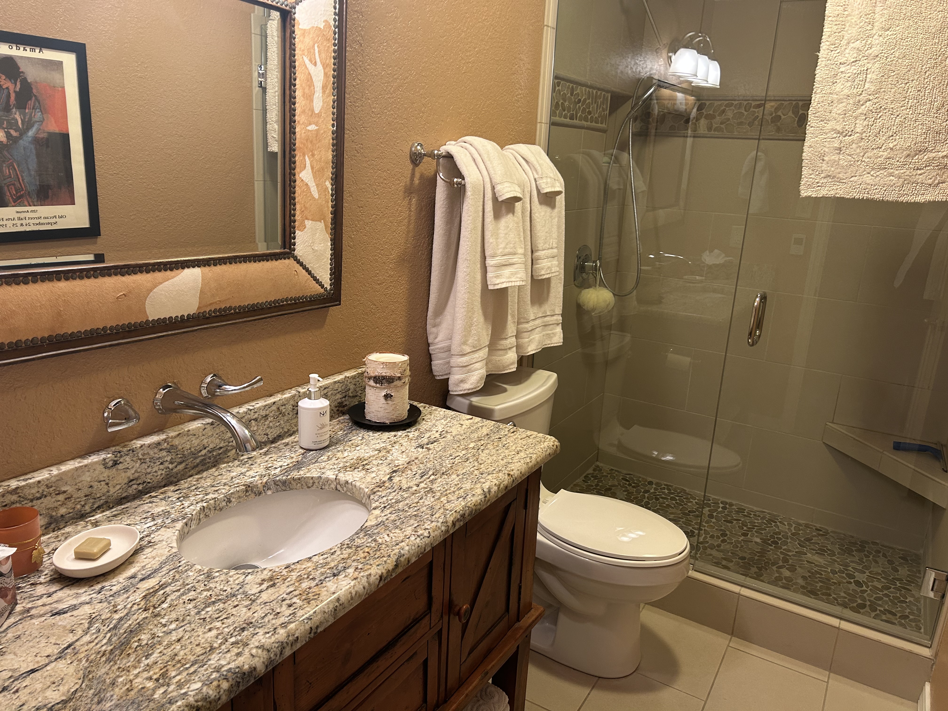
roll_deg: -2.7
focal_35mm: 26
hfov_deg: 67.3
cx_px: 474
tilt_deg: -15.6
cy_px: 356
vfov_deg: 53.1
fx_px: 712
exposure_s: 1/60
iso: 125
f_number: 1.5
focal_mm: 5.7
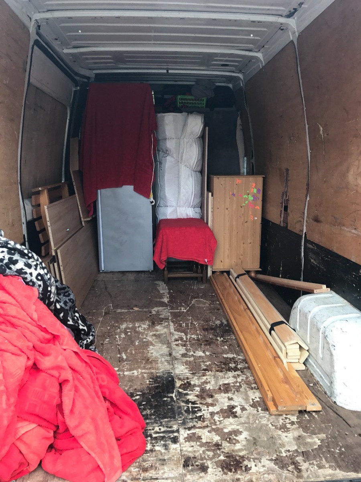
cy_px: 241
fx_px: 389
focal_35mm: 28
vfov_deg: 63.4
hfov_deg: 49.7
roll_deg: -2.8
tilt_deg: -14.2
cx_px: 180
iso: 25
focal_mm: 3.99
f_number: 1.8
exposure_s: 1/47
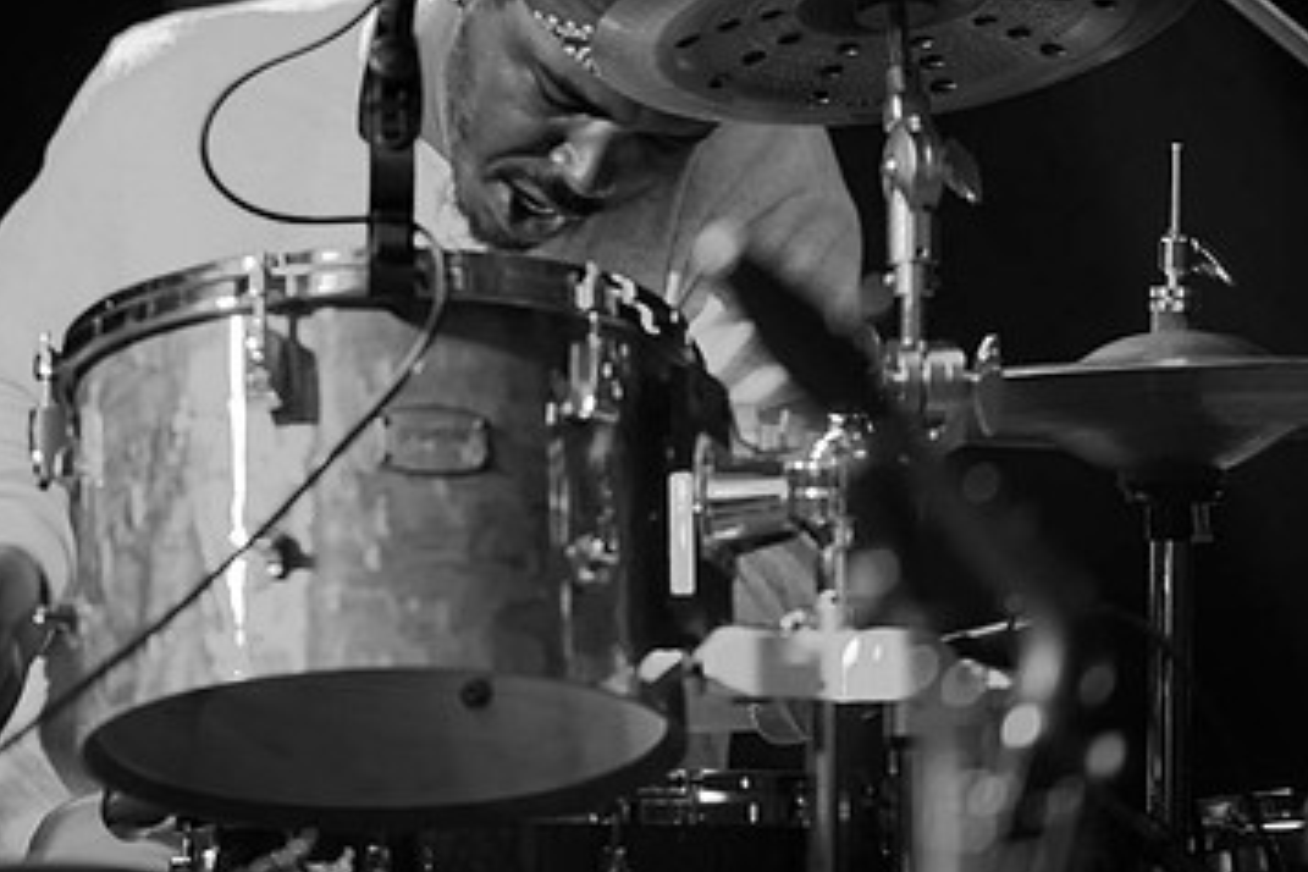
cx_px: 211
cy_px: 142
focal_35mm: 381
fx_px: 13842
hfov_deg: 5.4
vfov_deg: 3.6
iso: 1600
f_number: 2.8
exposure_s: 1/80
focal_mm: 200
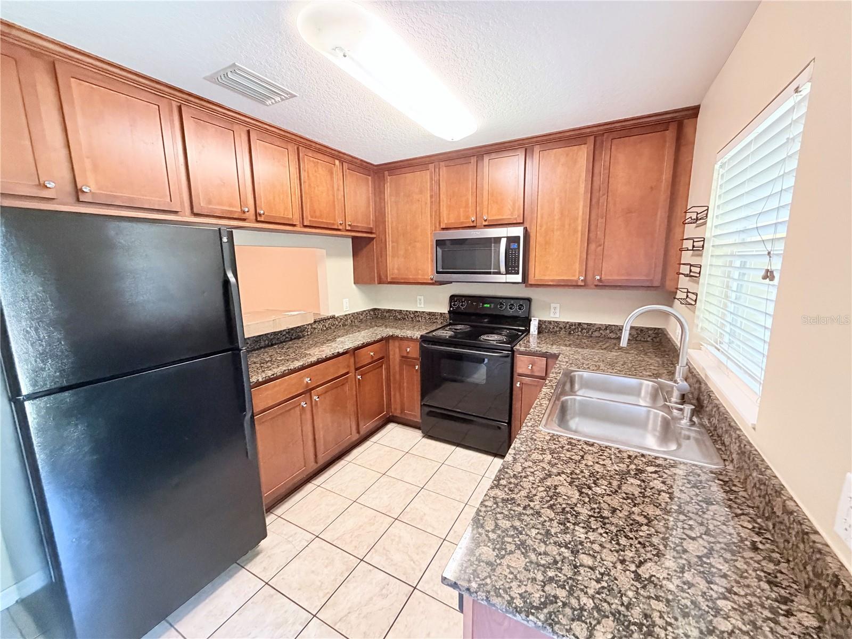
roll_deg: +0.6
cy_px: 320
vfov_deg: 85.7
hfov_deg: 102.1
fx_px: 345
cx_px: 426
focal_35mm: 14
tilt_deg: -10.1
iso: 640
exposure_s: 1/60
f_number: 2.2
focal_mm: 2.22
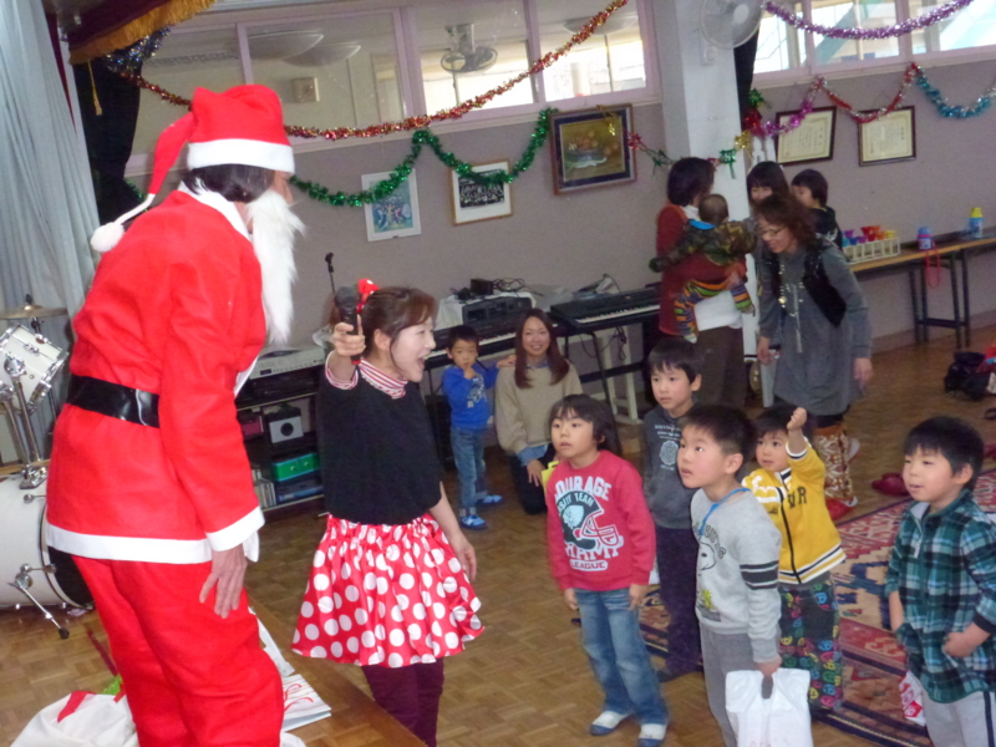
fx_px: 1410
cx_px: 498
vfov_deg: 29.7
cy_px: 374
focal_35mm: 49
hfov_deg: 38.9
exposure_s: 1/60
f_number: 4.1
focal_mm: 8.7
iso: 1000
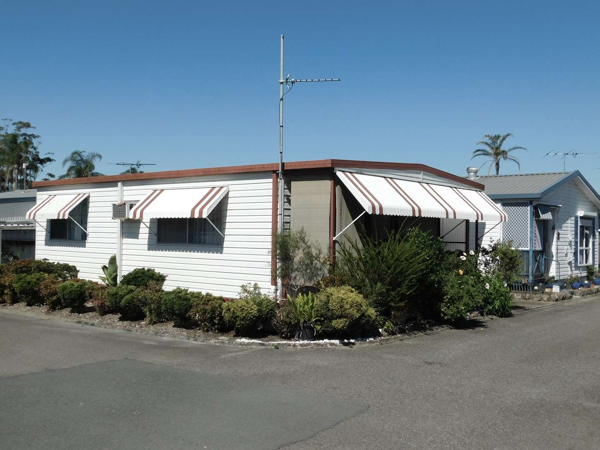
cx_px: 300
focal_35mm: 36
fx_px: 624
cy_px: 225
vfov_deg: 39.7
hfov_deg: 51.4
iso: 125
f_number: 7
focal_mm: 6.3
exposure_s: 1/640
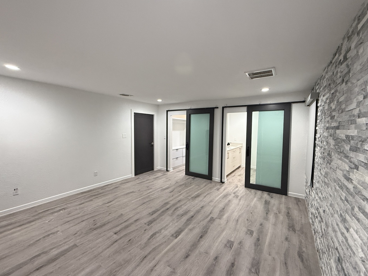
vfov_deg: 81.7
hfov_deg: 98.2
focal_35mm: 15
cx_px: 188
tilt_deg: -2.7
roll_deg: -0.8
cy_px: 138
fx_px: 159
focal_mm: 2.22
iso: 320
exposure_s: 1/60
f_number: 2.2
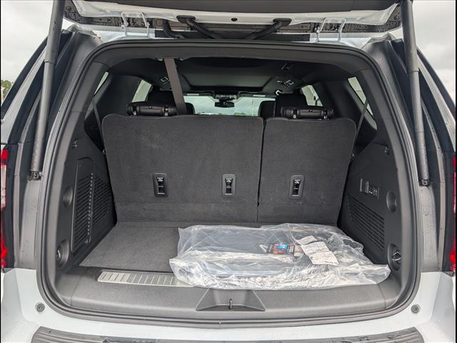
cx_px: 228
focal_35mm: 24
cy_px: 172
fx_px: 317
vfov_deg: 56.8
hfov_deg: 71.6
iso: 22
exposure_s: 1/526
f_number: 1.68
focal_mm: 6.9
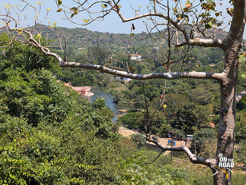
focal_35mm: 49
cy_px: 92
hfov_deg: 38.8
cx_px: 123
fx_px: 349
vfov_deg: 29.8
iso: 19
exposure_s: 1/712
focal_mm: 6.9
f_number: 1.68
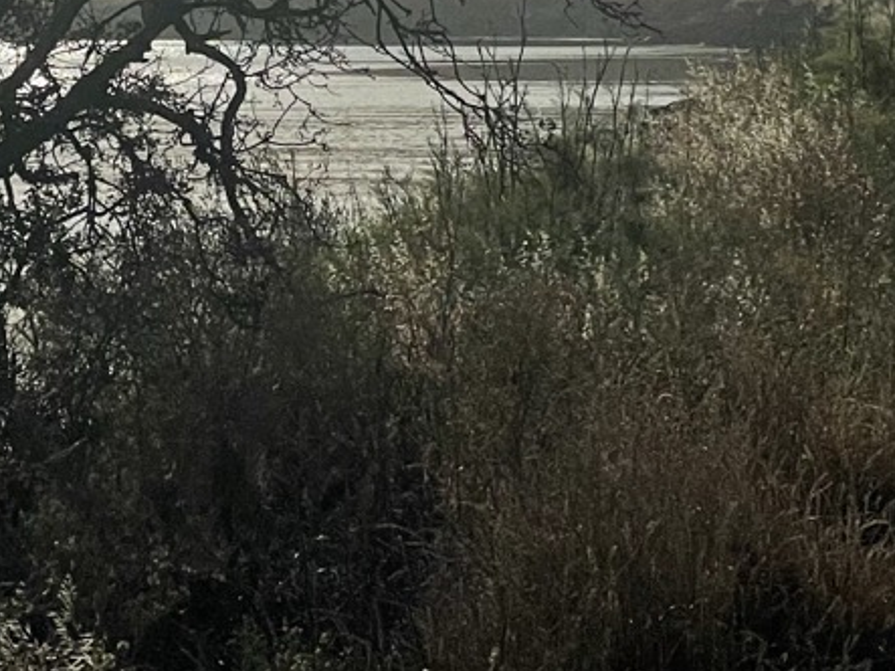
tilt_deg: +2.2
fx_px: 4859
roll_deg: +0.4
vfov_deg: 7.8
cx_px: 46
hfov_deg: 10.5
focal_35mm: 188
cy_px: -206
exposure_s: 1/23810
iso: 40
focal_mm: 6
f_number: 2
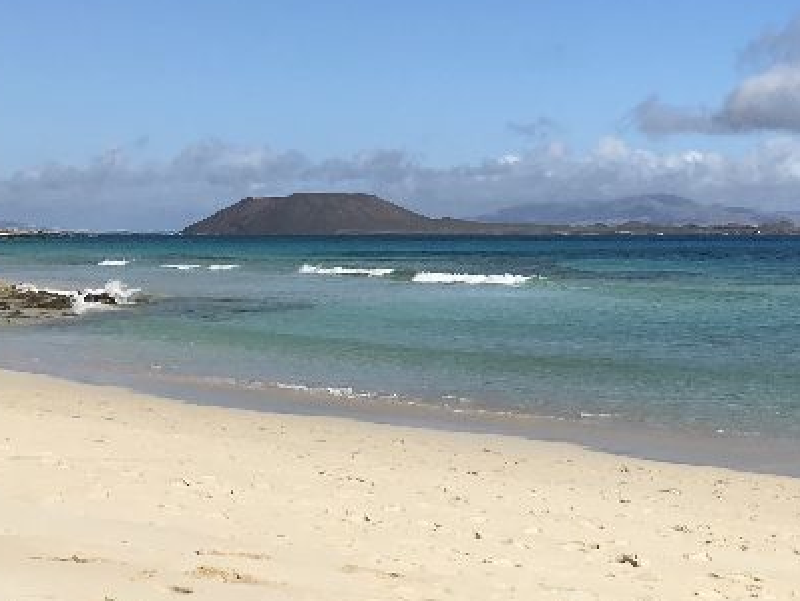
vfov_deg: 20.3
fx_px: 1665
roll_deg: -1.1
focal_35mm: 72
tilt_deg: +5.3
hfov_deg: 24.9
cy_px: 133
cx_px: 905
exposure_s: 1/6410
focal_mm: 3.99
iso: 25
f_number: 1.8
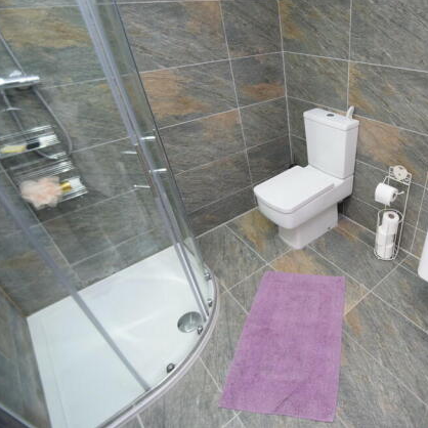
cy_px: 205
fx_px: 280
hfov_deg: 69.6
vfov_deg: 74.8
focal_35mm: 20
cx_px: 324
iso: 1000
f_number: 3.5
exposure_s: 1/60
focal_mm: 10
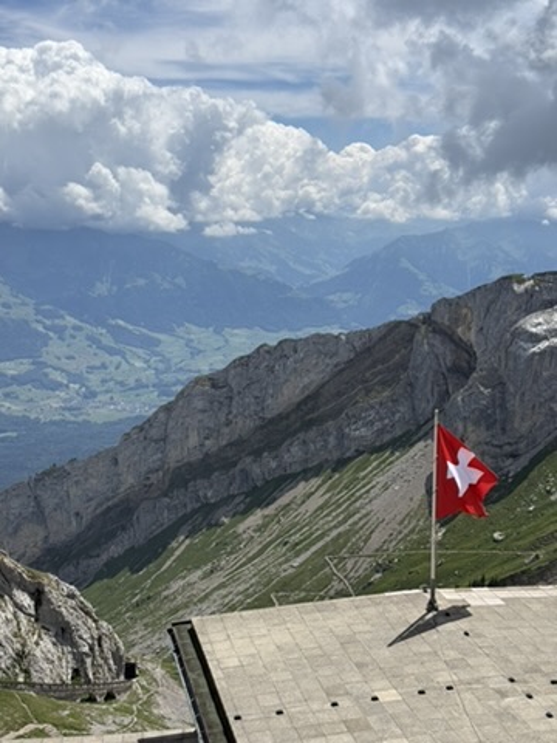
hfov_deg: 30.3
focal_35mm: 48
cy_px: 372
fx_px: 1030
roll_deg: +1.0
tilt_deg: -7.0
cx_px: 278
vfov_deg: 39.7
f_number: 1.78
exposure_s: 1/9901
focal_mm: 6.76
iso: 64
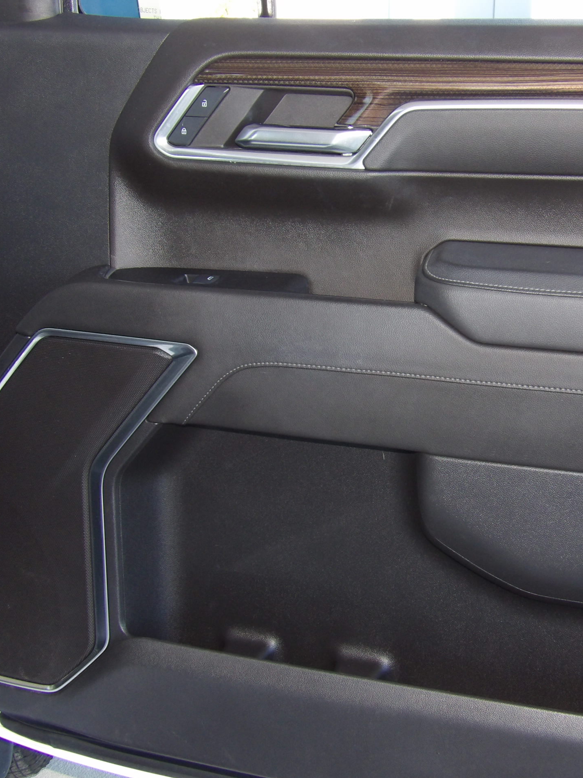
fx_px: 1190
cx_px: 382
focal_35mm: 53
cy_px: 390
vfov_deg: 36.2
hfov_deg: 27.4
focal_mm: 7
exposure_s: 1/32
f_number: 3.7
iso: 200
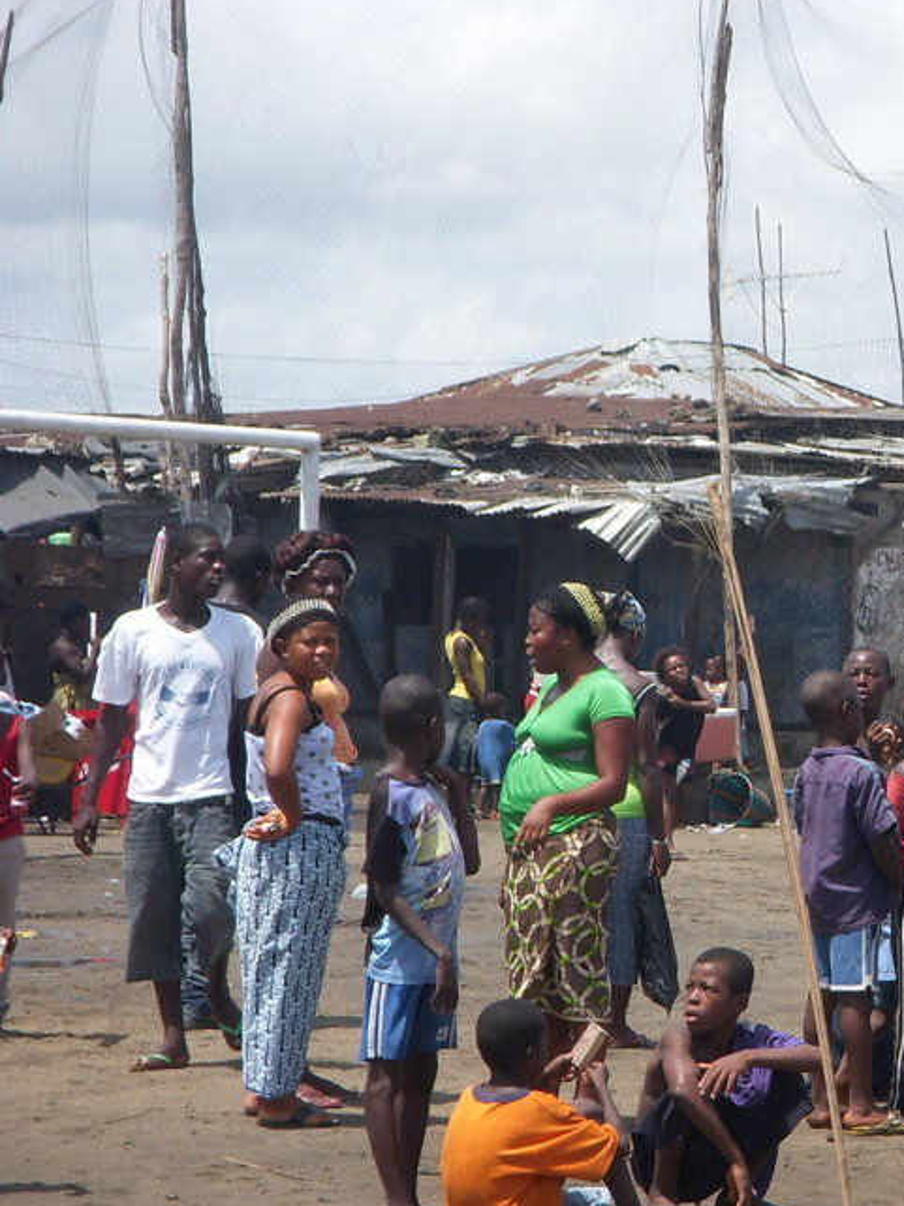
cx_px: 887
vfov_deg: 11.9
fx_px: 5784
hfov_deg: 8.9
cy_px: 594
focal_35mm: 166
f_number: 4.1
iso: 100
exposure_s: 1/500
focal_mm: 17.3
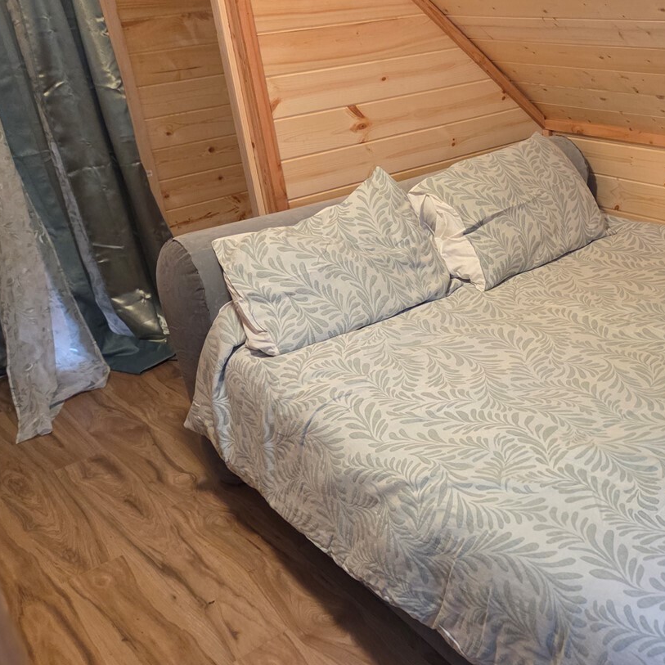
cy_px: 281
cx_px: 572
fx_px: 869
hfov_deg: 39.5
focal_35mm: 40
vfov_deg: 41.7
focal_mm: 5.4
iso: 640
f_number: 1.8
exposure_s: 1/120
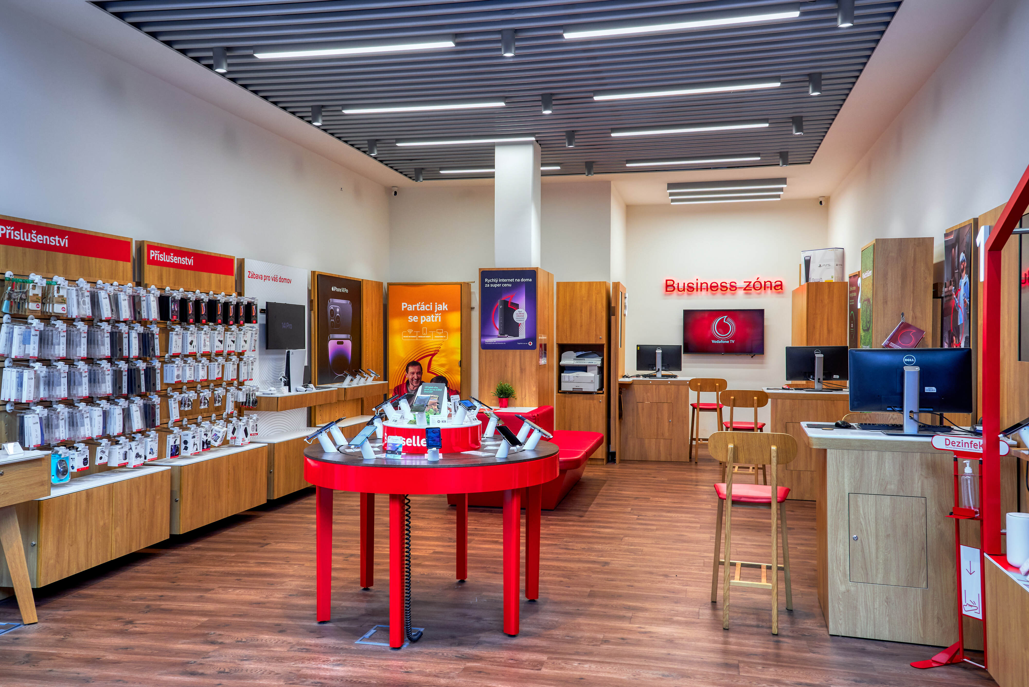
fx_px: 858
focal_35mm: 30
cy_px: 344
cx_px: 514
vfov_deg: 43.6
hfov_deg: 61.9
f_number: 8
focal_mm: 30
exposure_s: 1/30
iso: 500
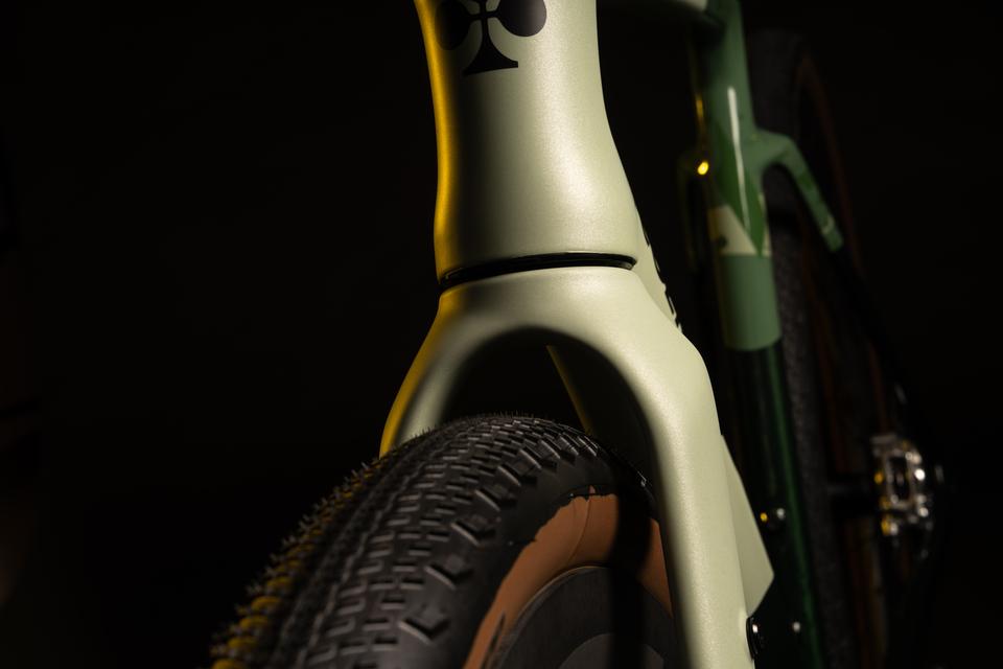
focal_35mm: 70
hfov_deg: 28.8
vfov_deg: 19.5
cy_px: 334
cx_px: 502
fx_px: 1950
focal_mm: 70
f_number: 16
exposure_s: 1/160
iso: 100
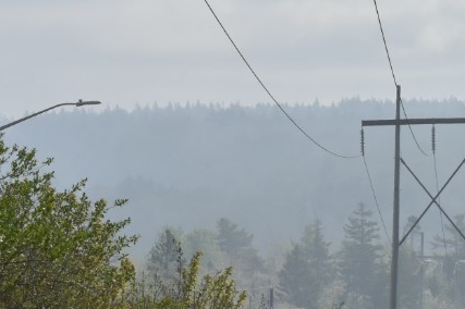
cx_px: 464
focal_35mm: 252
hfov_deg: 8.1
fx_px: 3252
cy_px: 122
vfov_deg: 5.4
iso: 500
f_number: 11
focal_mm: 70
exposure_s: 1/1000
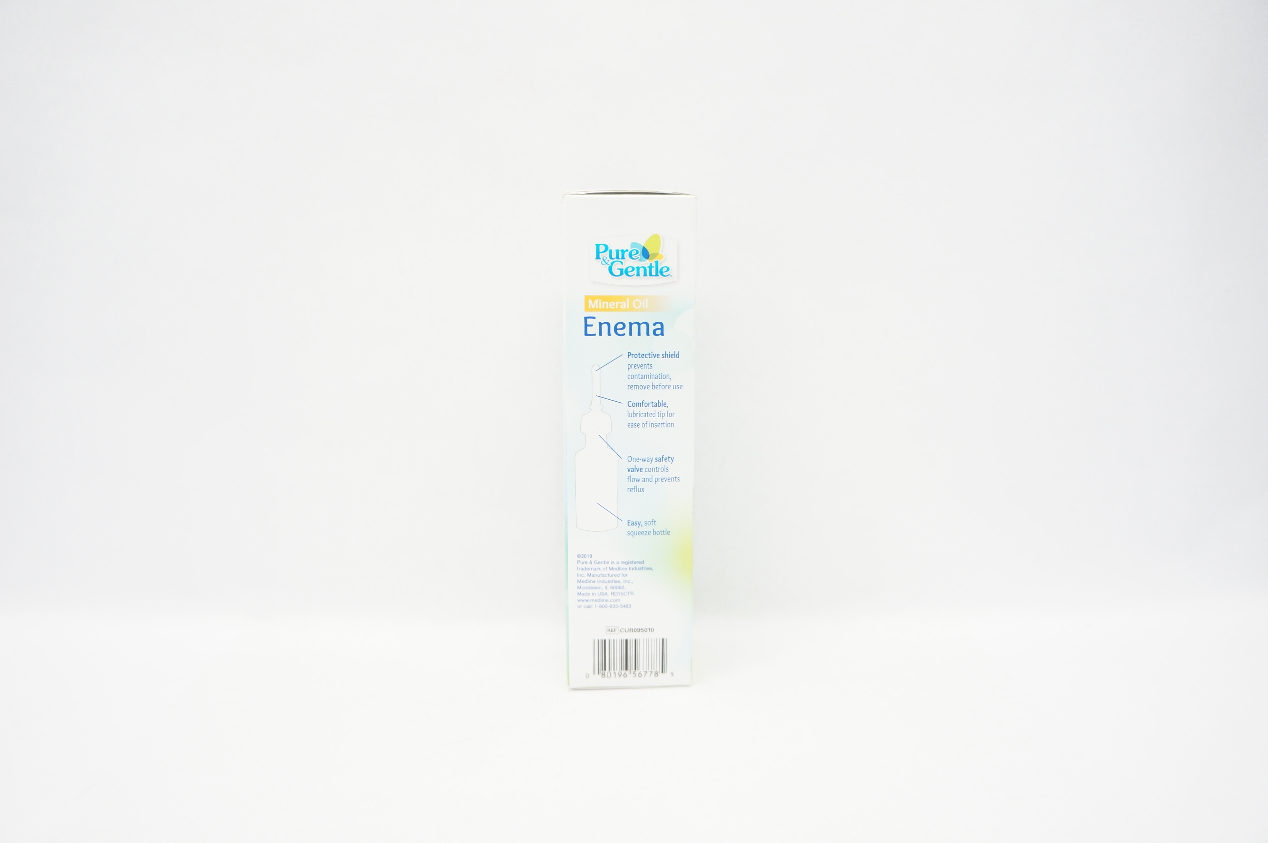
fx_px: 950
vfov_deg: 47.8
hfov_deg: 67.4
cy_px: 422
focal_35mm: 27
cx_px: 634
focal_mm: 18
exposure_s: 1/80
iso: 400
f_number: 4
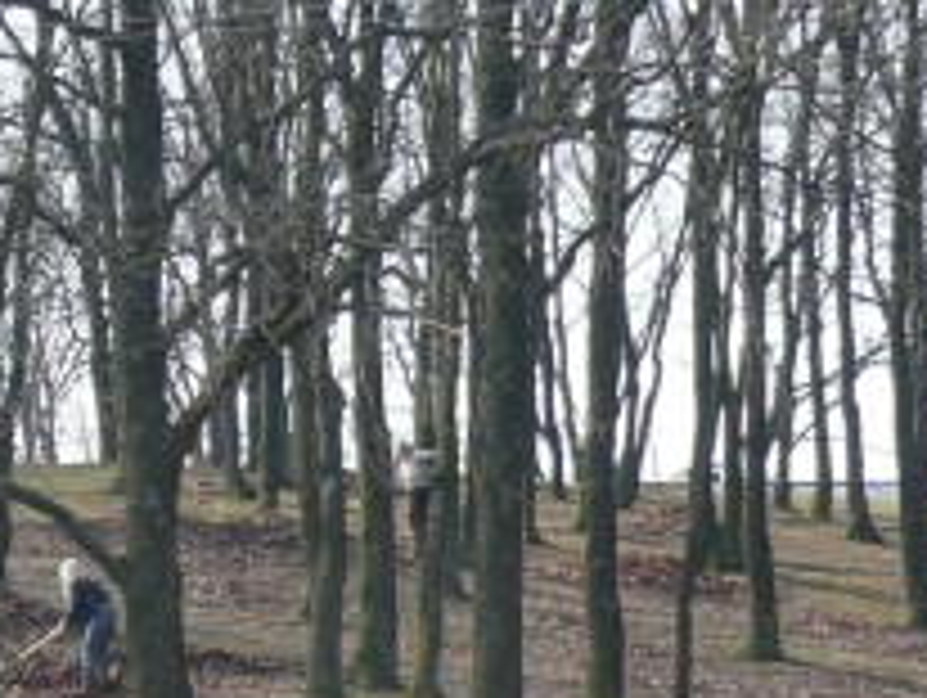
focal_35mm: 234
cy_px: 1074
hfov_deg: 8.2
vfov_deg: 6.3
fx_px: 6274
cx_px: -531
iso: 100
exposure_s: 1/200
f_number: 5
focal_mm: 11
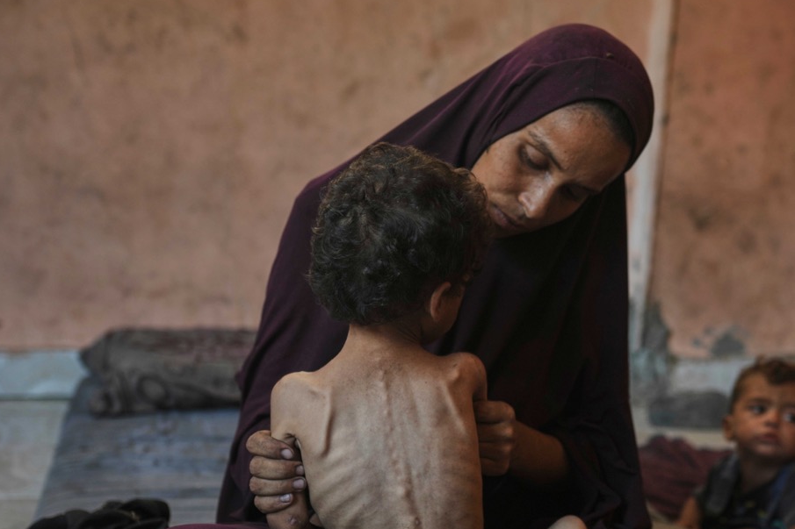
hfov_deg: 34.1
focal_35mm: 58
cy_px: 384
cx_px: 542
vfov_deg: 23.2
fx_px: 1281
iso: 250
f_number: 2
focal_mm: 35
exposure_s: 1/200
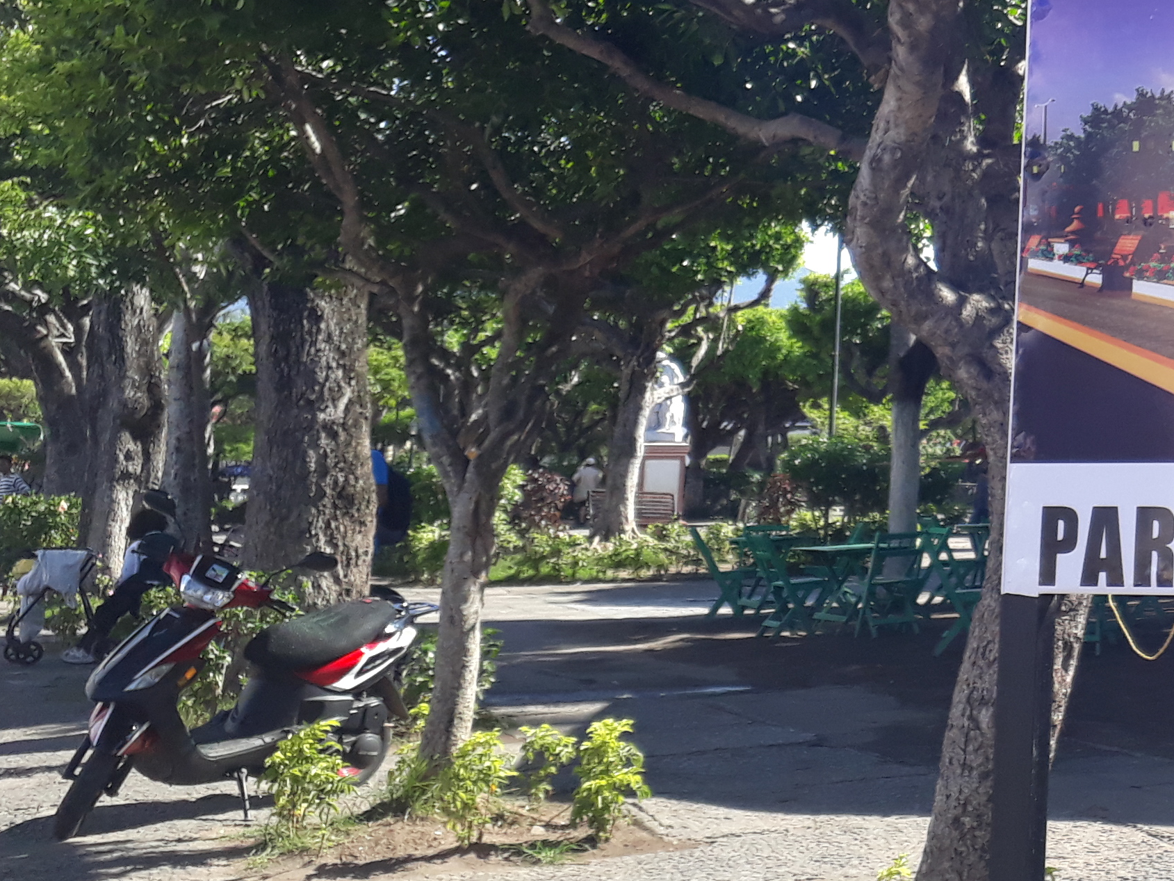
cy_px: 143
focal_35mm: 66
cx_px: 1395
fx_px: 2239
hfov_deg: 26.3
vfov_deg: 21.9
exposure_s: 1/521
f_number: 1.9
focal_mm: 3.6
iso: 40
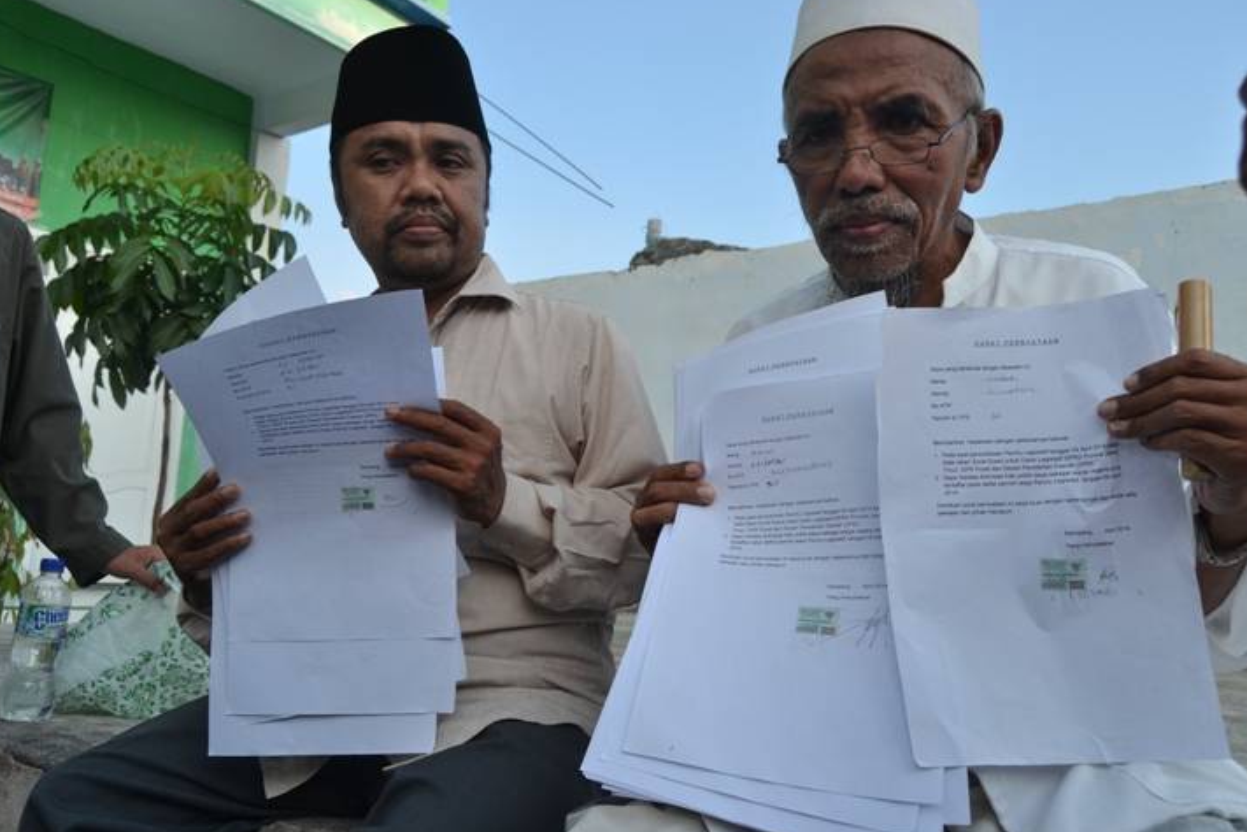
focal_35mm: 28
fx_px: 970
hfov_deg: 65.5
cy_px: 412
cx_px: 631
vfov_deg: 46.4
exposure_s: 1/160
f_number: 6.3
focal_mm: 18
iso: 100
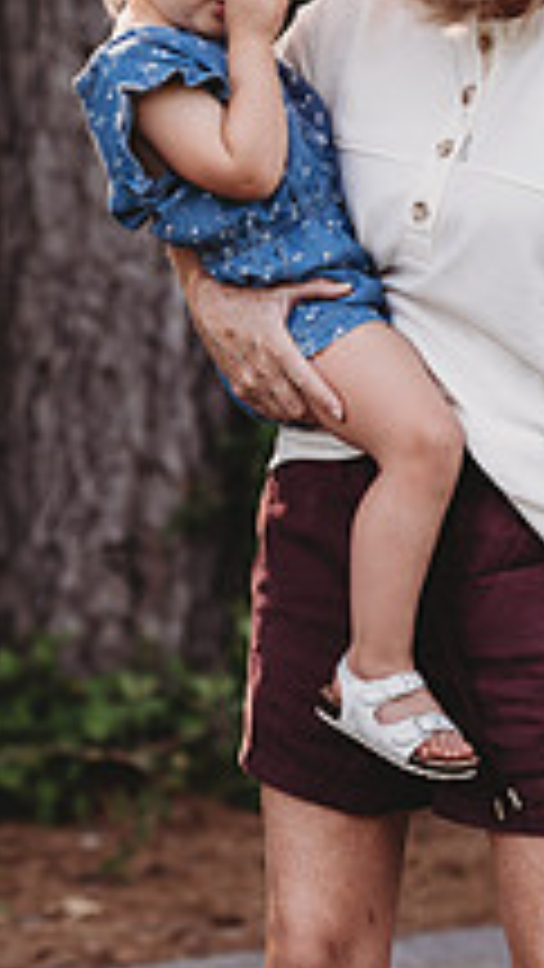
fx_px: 4768
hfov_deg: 6.5
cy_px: 63
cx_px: 387
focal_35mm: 186
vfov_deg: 11.5
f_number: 2.2
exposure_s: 1/250
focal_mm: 85
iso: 100
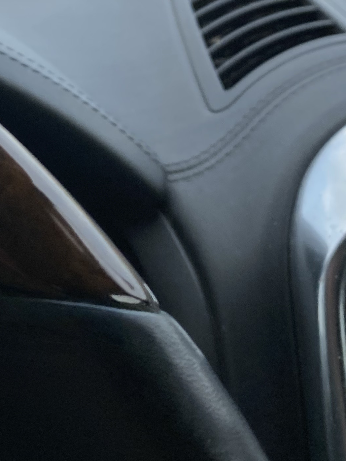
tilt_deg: -7.8
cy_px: -66
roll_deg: +2.3
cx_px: -10
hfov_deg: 19.0
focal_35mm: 75
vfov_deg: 24.0
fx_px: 1000
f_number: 1.8
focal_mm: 4.25
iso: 32
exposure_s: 1/1232
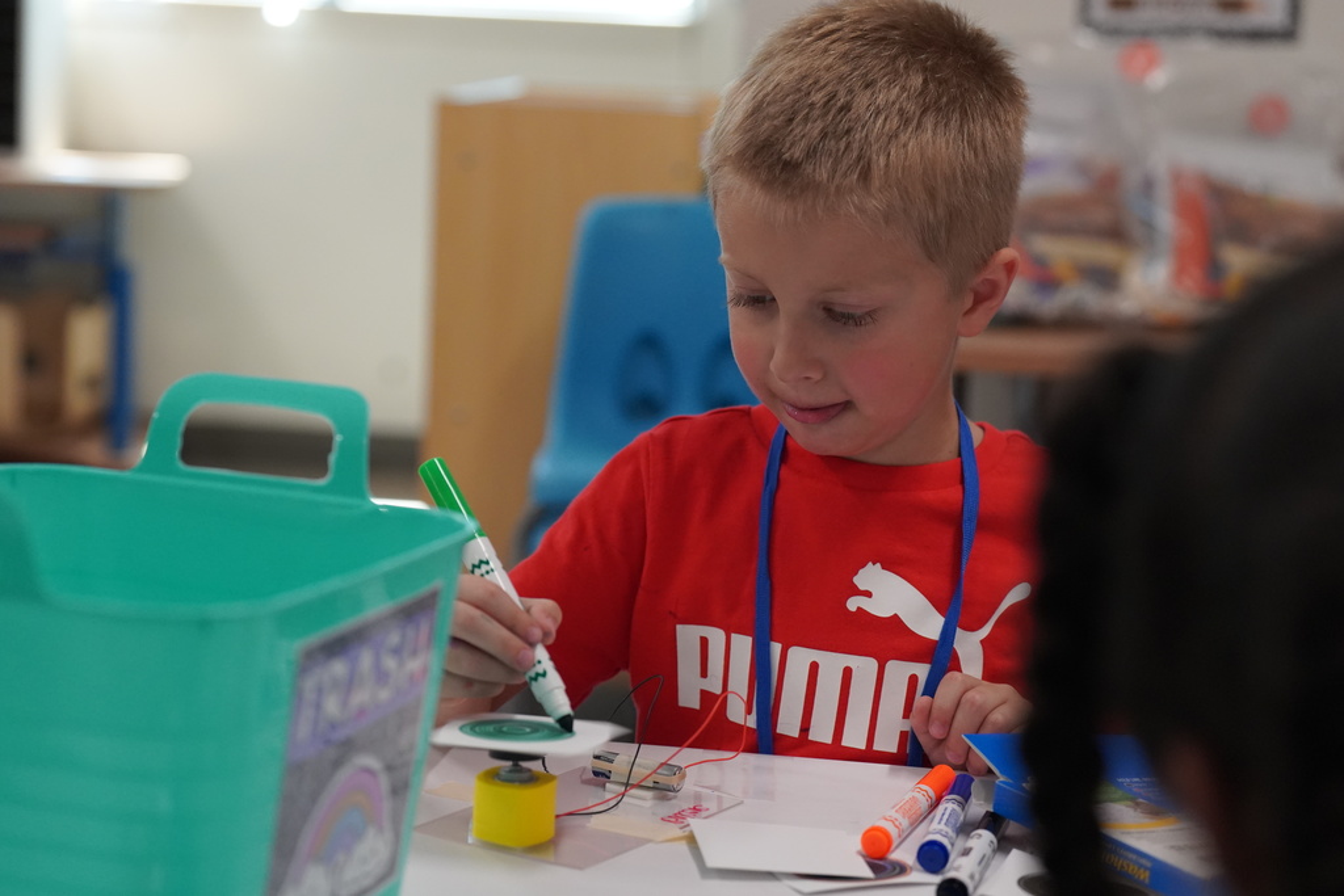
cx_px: 672
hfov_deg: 28.8
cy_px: 448
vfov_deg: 19.5
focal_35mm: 70
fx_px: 2614
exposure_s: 1/160
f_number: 4
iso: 4000
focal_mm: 70
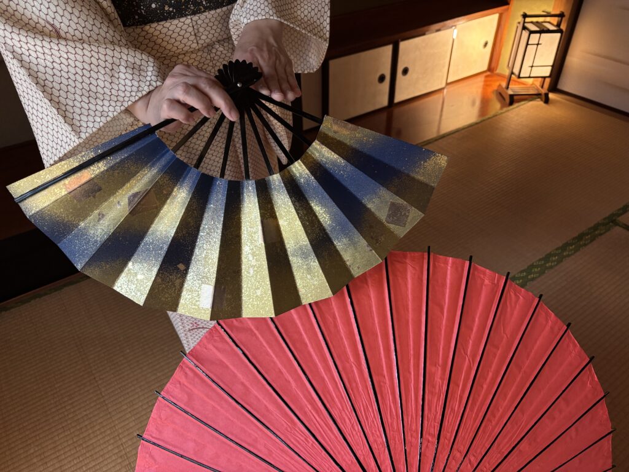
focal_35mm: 26
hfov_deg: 67.3
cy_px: 236
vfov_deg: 53.1
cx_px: 314
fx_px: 472
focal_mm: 5.96
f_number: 1.6
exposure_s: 1/50
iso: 250
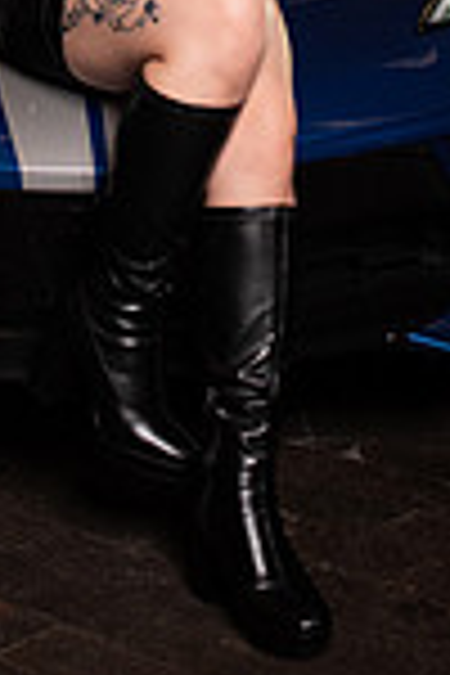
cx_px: 86
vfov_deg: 18.1
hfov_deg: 13.0
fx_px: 1969
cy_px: -220
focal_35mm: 105
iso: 500
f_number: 1.4
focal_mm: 35
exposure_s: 1/640
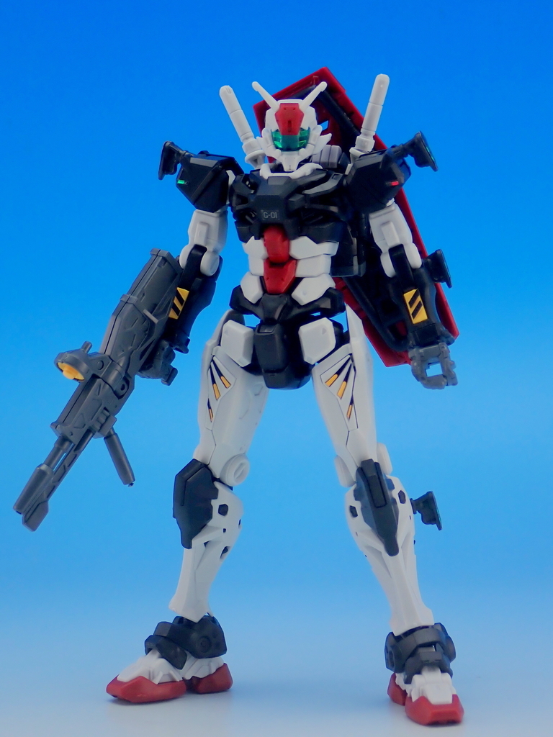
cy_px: 368
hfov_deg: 19.1
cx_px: 276
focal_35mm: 77
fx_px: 1640
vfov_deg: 25.3
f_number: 4.1
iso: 100
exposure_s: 1/25
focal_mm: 13.65
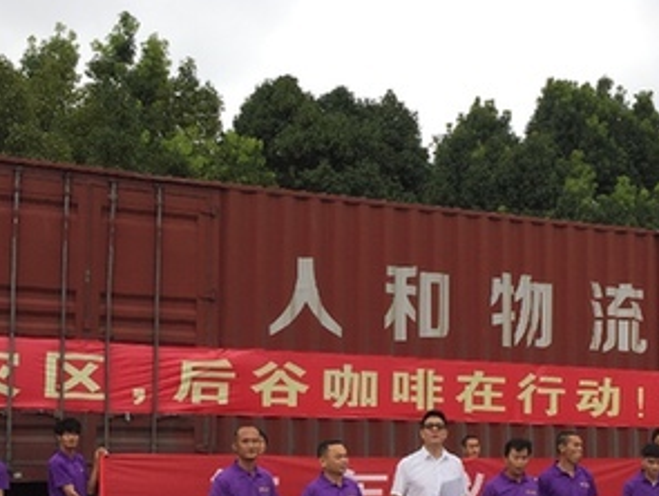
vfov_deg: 27.0
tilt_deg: +2.8
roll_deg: -1.5
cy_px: 410
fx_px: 1010
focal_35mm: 53
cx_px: 369
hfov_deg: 36.1
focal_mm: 4.15
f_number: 2.2
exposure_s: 1/319
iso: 32
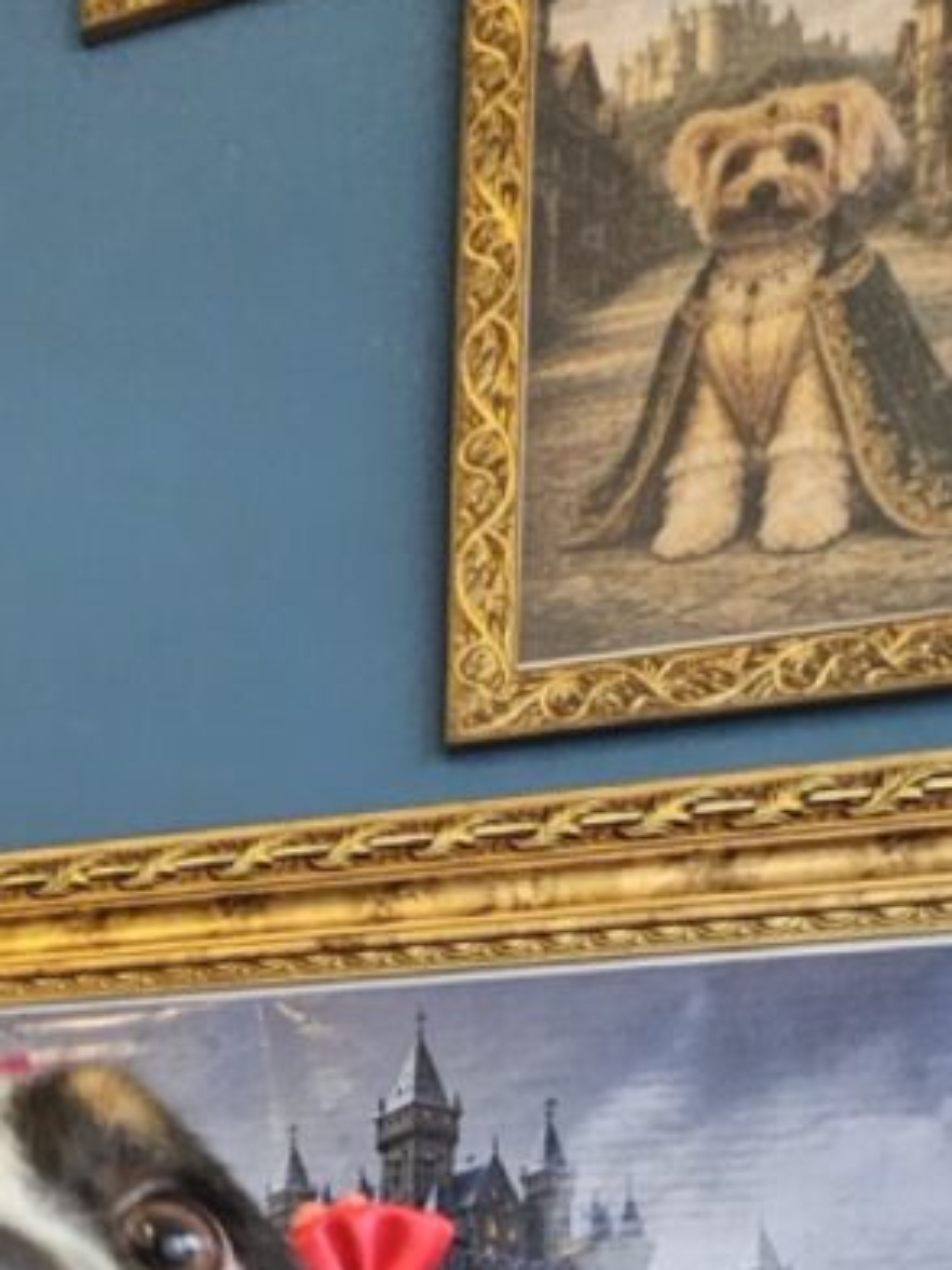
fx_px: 1247
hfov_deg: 36.9
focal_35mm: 34
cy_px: 1487
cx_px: -26
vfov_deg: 40.1
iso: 320
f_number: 2.2
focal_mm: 2.2
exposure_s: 1/100
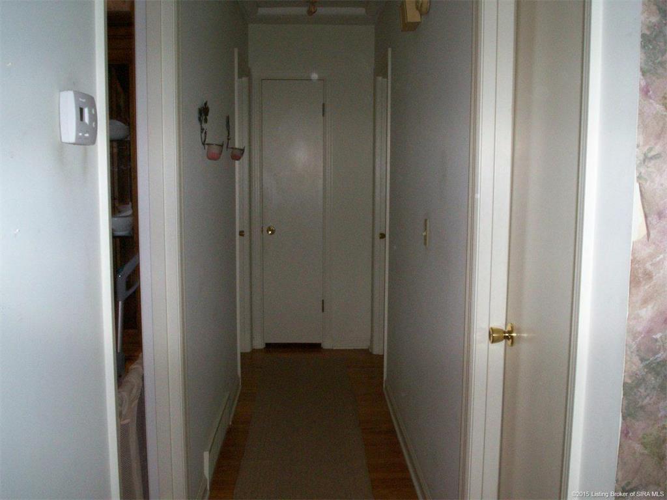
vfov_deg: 39.7
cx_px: 334
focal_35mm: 36
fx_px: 694
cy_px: 250
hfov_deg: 51.4
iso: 140
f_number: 4.5
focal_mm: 5.9
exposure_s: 1/64
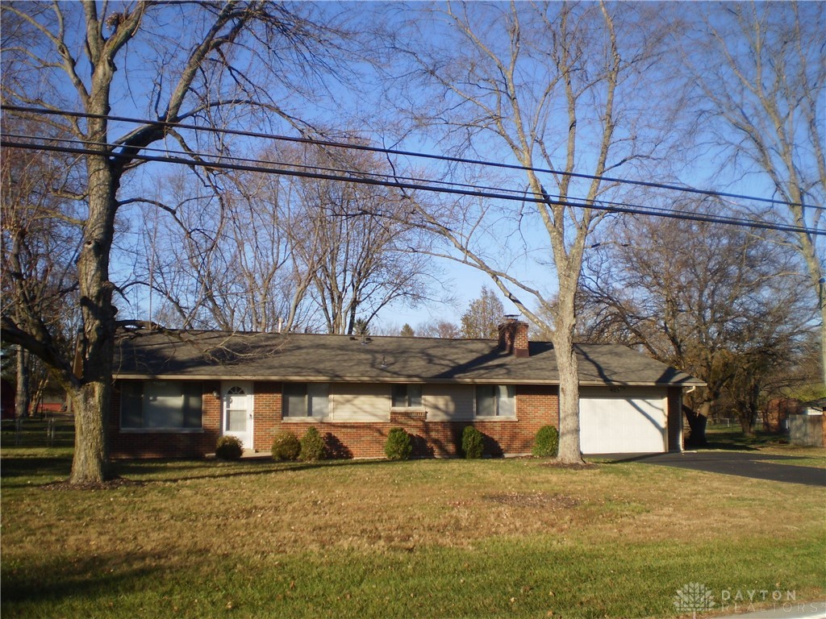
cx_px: 413
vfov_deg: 39.7
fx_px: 859
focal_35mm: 36
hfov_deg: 51.4
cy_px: 310
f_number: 3.1
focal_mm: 6.3
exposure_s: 1/1000
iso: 64
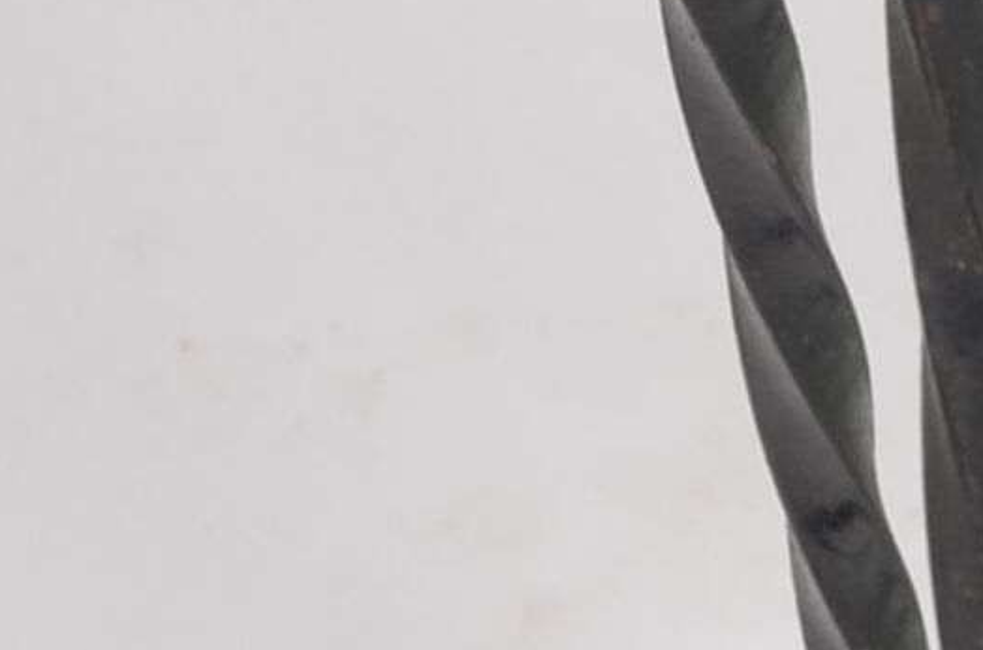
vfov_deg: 2.6
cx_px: 3289
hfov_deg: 3.8
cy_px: 379
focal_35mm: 530
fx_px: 14437
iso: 100
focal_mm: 50
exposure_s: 1/125
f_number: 11
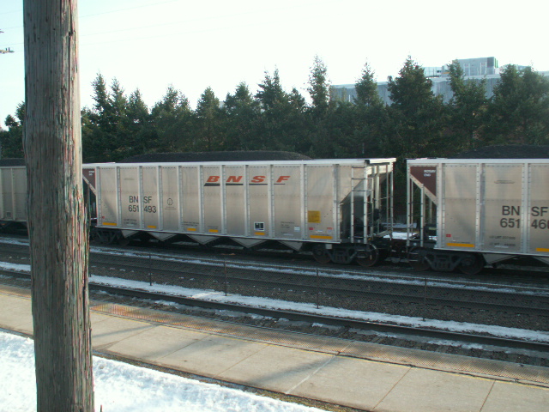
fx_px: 555
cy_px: 206
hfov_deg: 52.6
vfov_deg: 40.7
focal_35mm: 35
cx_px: 274
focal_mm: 5.86
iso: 50
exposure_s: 1/250
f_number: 3.2
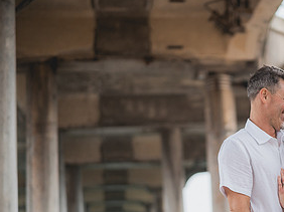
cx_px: 250
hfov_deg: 19.5
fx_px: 812
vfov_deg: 14.8
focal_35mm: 99
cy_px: 175
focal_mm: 50
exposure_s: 1/1600
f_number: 1.4
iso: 160
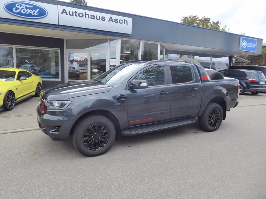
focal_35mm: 25
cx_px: 133
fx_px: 192
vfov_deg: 54.9
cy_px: 100
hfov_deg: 69.4
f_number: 3.3
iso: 160
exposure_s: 1/200
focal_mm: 4.3
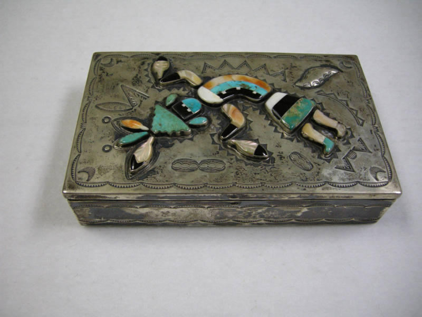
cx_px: 211
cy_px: 158
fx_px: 439
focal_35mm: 36
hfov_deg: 51.4
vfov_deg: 39.7
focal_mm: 7.5
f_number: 2.7
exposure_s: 1/72
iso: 188
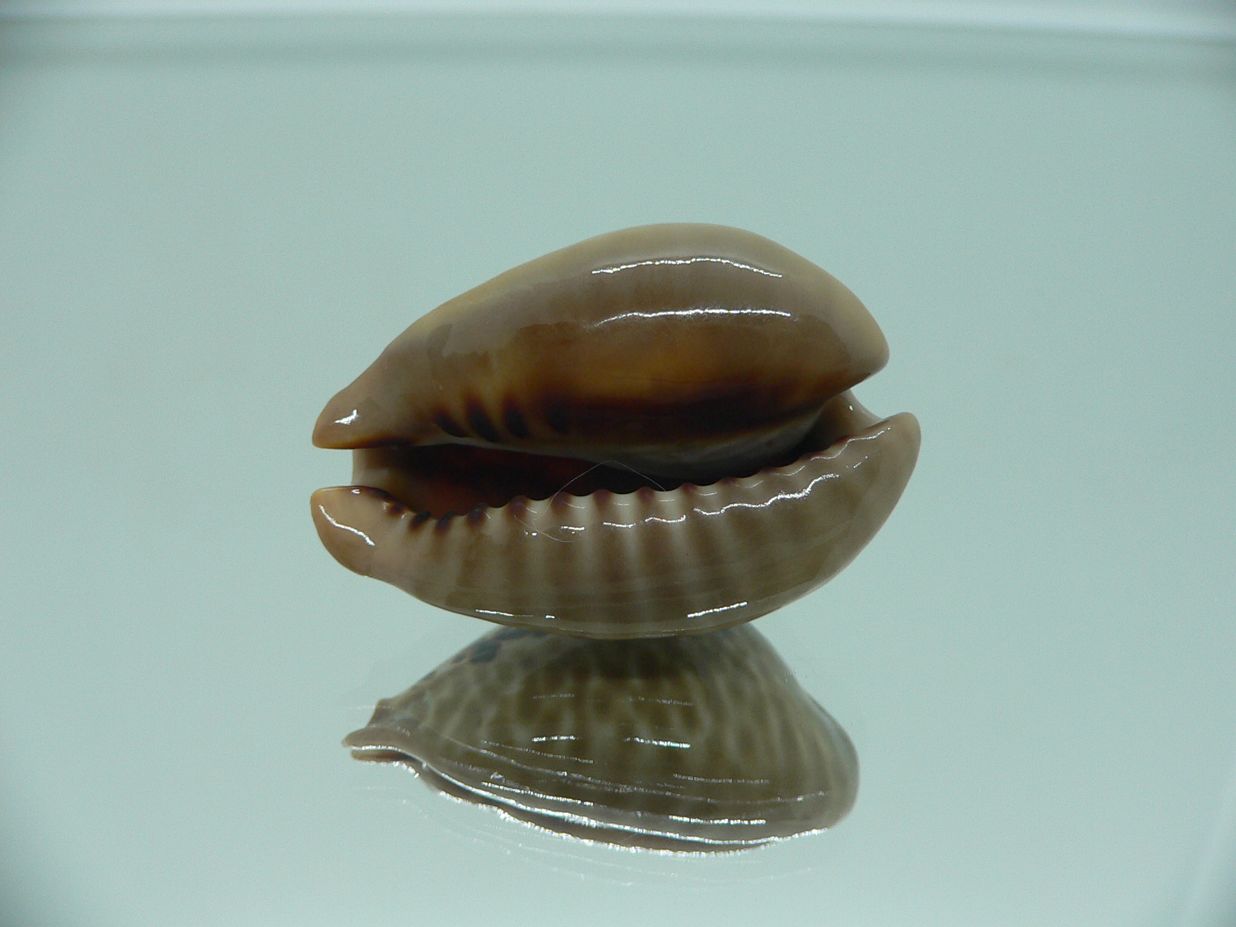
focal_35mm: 35
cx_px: 618
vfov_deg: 40.7
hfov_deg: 52.6
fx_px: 1250
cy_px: 464
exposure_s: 1/60
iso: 100
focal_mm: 4.6
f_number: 2.8
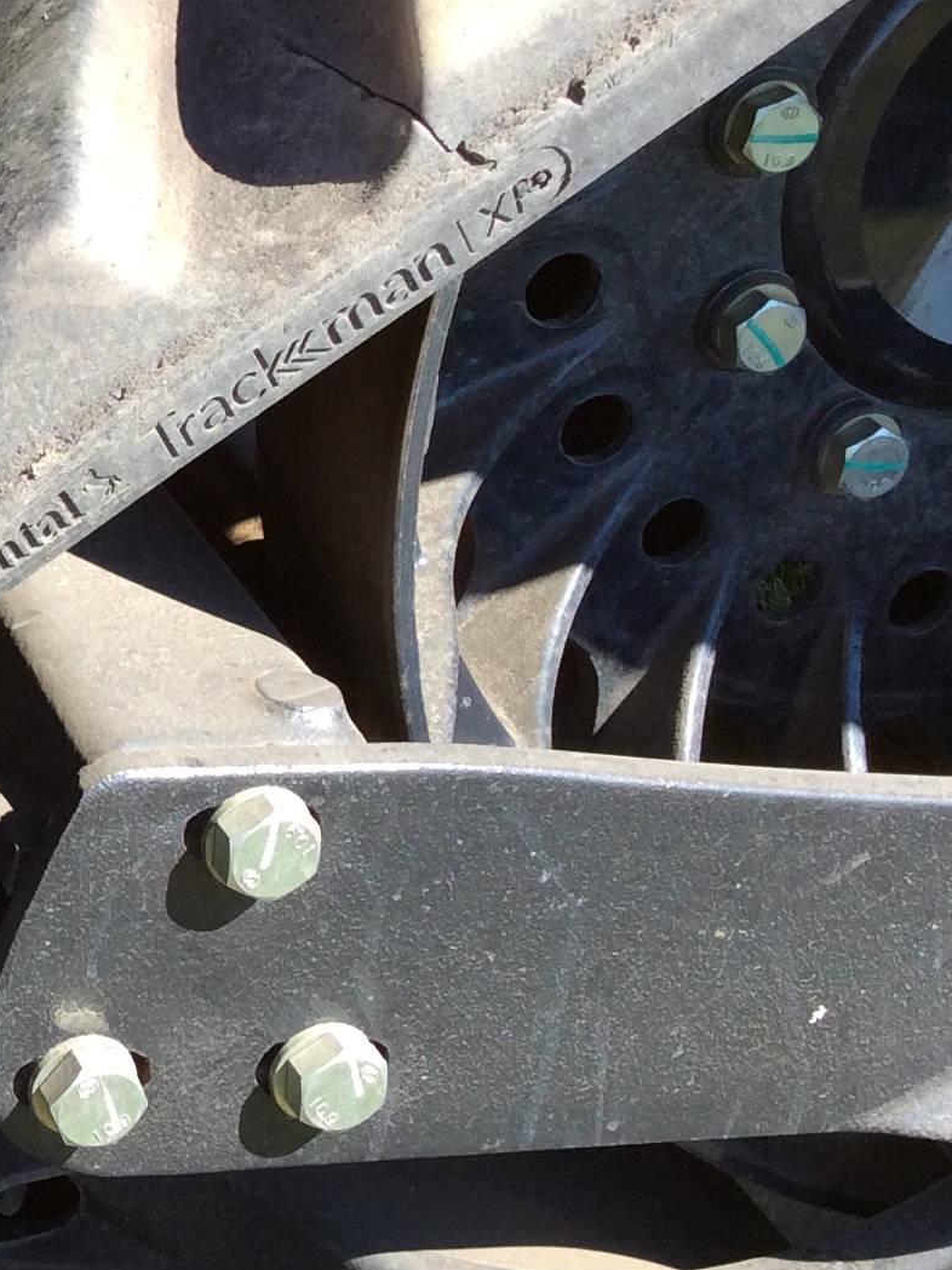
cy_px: 493
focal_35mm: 79
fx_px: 2897
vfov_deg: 24.7
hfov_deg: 17.4
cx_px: -337
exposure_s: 1/369
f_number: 2.4
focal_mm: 3.3
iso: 32
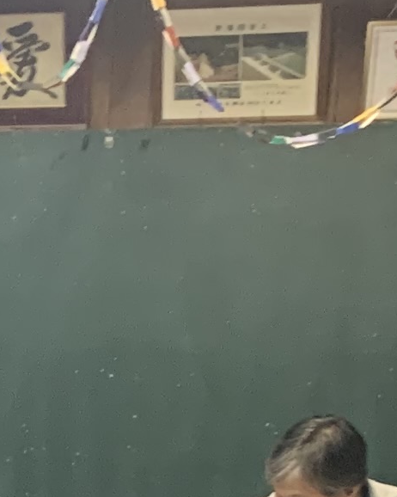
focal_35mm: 177
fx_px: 2601
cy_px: 1153
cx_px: -554
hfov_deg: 8.1
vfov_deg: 9.7
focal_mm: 4.25
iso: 320
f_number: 1.8
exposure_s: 1/60
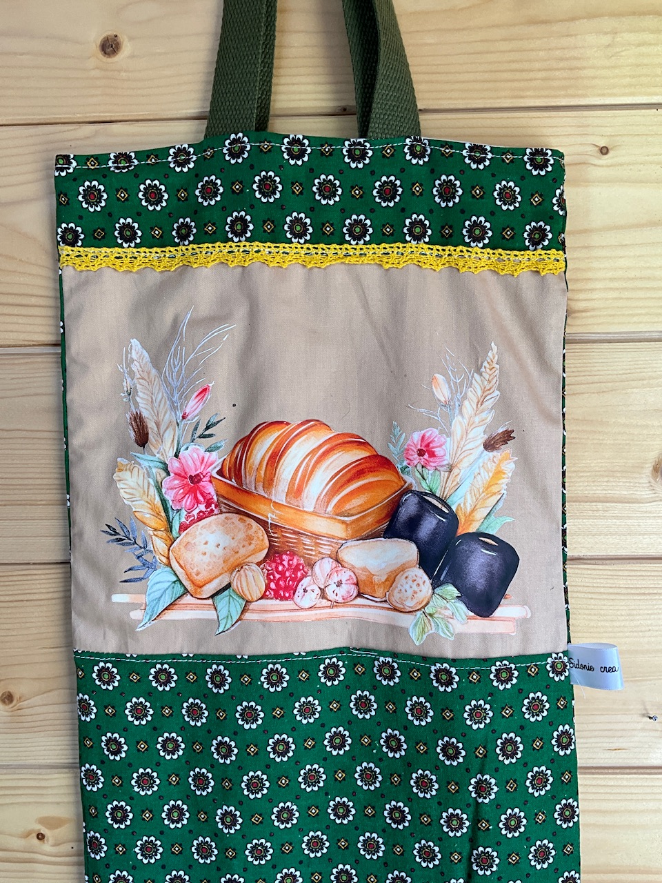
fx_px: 739
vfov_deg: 61.7
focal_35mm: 29
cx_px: 331
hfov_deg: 48.2
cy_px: 442
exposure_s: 1/100
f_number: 1.8
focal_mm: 3
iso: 32
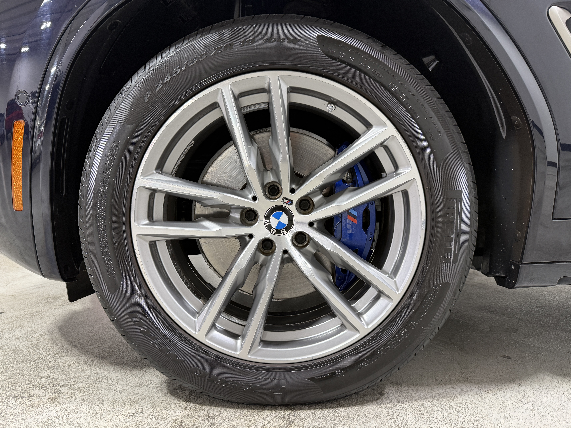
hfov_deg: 71.6
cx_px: 286
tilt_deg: -5.8
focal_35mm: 24
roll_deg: +0.3
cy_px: 214
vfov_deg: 56.8
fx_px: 396
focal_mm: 6.76
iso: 160
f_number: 1.78
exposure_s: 1/60
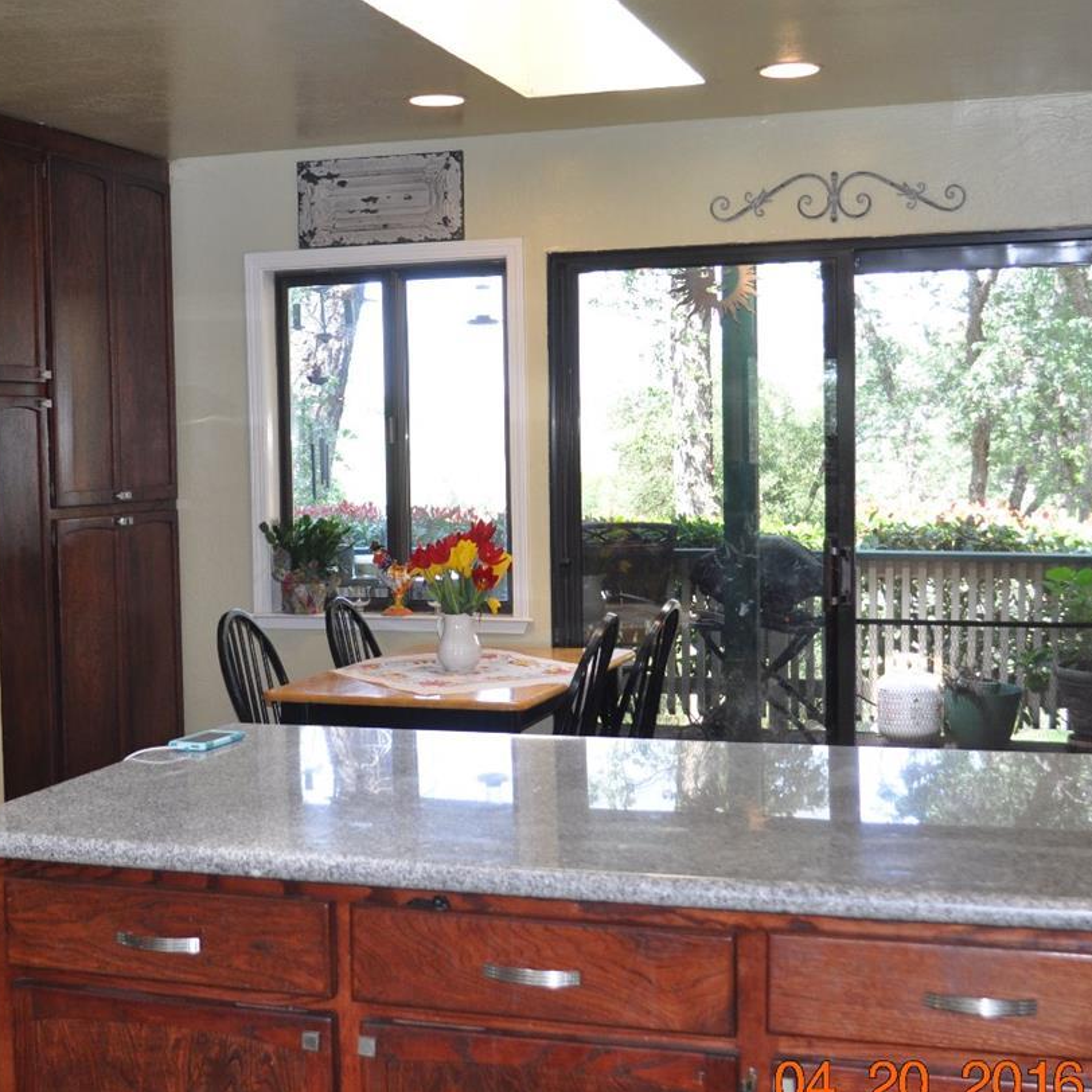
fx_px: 1677
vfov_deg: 36.1
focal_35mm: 47
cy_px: 517
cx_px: 453
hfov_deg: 36.0
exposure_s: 1/125
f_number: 3.8
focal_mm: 20
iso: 720
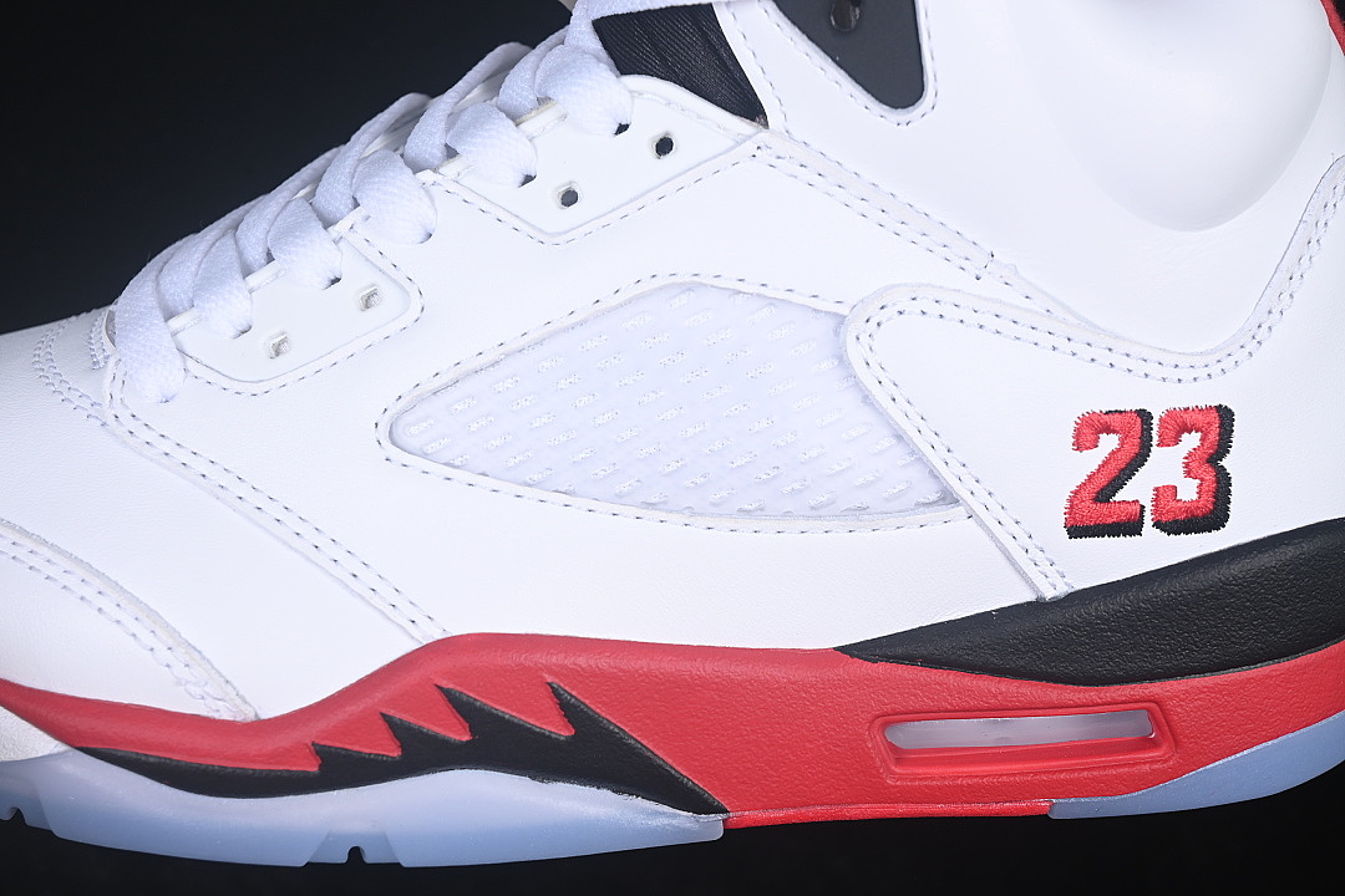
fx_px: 2802
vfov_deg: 18.2
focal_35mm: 75
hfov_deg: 27.0
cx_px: 672
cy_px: 448
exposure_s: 1/80
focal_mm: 50
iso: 160
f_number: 7.1
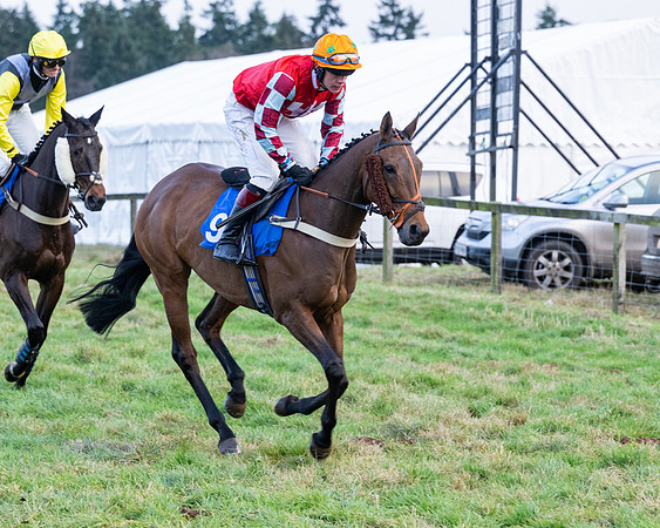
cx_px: 330
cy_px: 264
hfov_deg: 11.2
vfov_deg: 9.0
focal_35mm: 172
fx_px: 3366
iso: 1000
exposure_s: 1/400
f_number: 4
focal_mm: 102
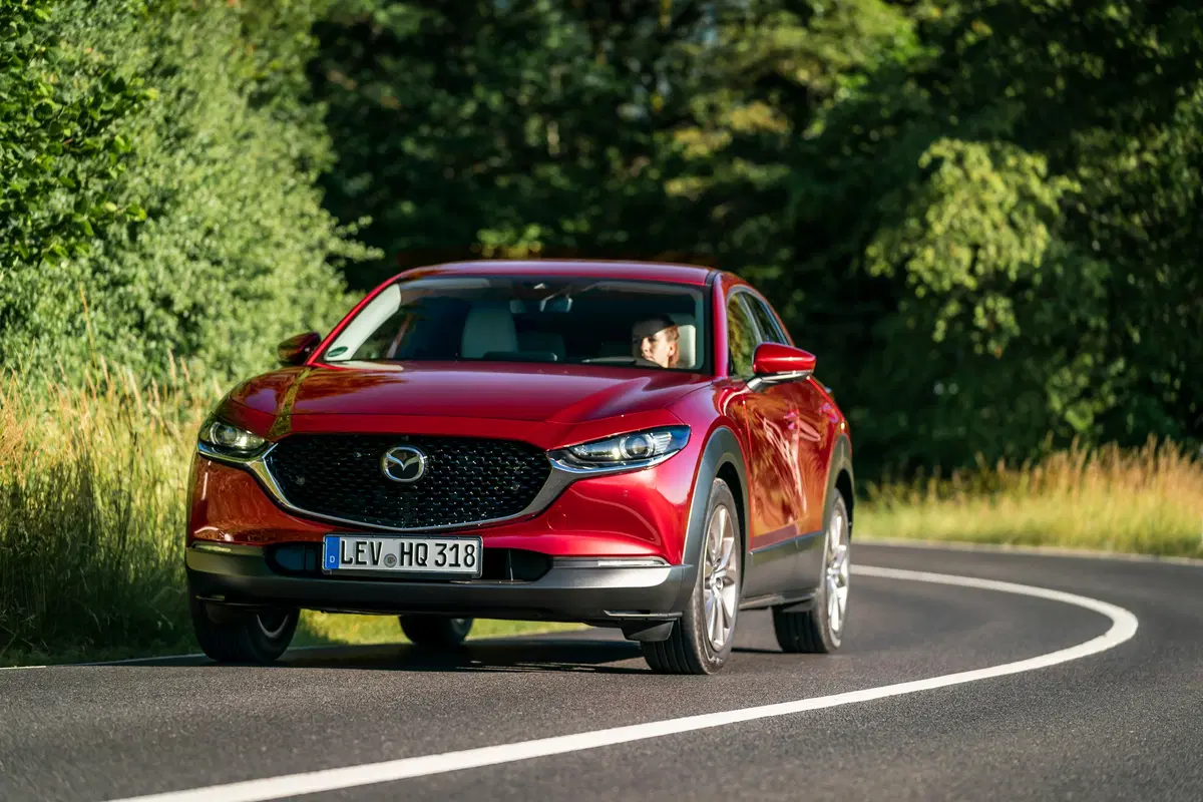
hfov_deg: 17.5
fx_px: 3909
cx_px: 602
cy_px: 401
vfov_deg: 11.7
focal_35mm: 117
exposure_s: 1/1250
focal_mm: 117
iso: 400
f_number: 2.8
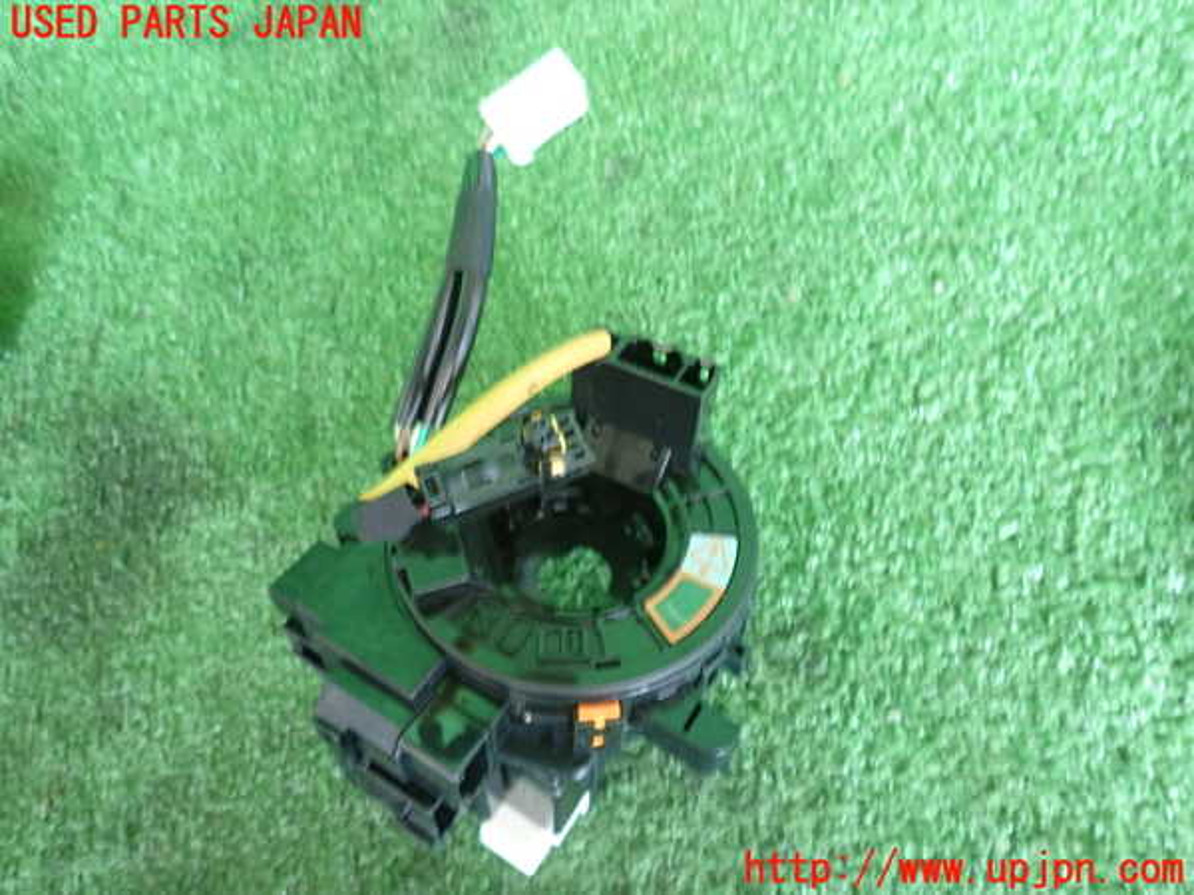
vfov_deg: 54.9
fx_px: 862
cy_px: 448
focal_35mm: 25
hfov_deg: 69.4
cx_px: 597
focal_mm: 4.5
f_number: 2
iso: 320
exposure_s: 1/30
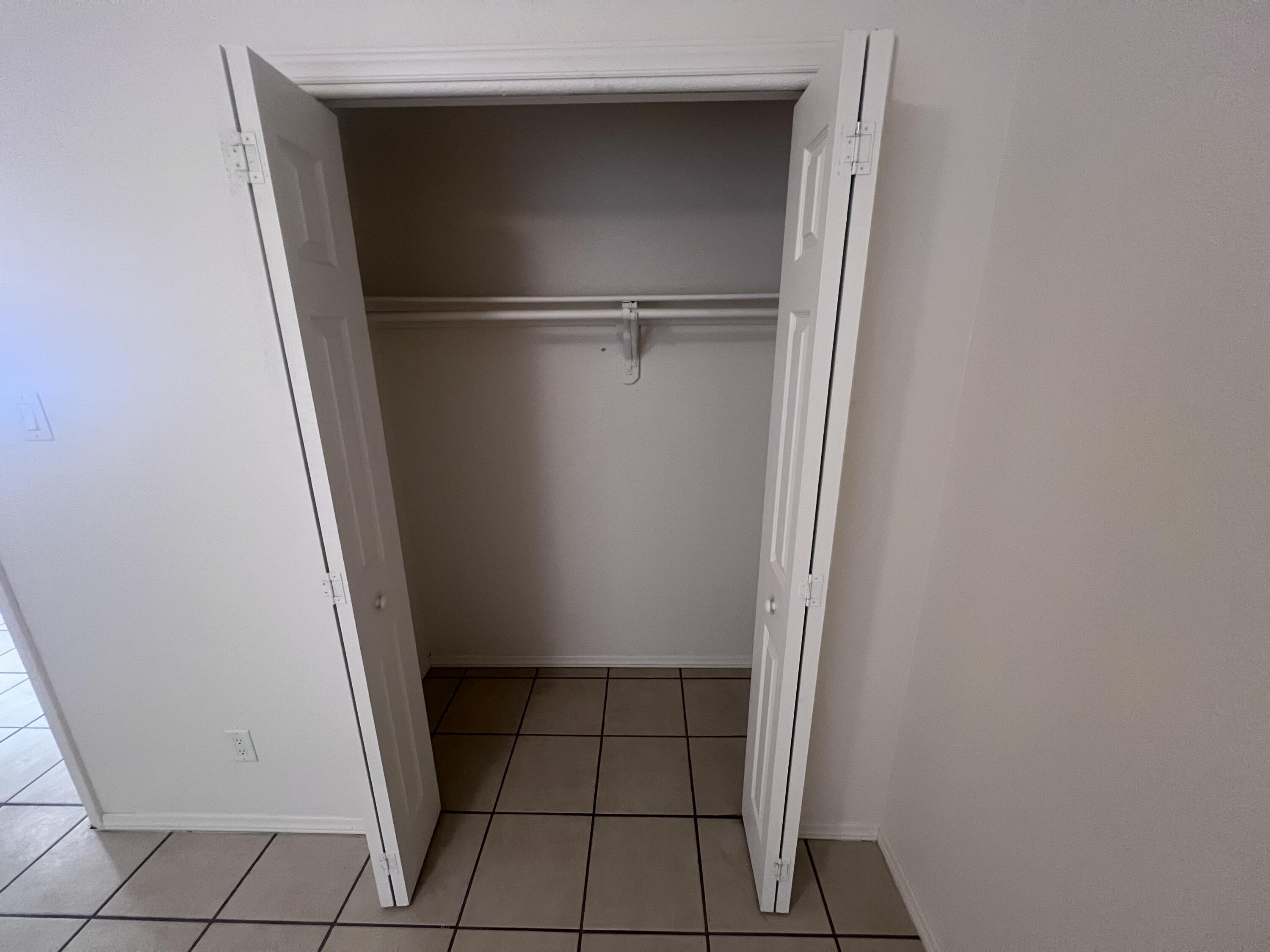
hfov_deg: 106.2
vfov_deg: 89.9
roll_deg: +0.4
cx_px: 635
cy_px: 476
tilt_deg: -16.7
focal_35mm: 13
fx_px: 477
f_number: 1.8
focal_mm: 1.57
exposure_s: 1/60
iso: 500
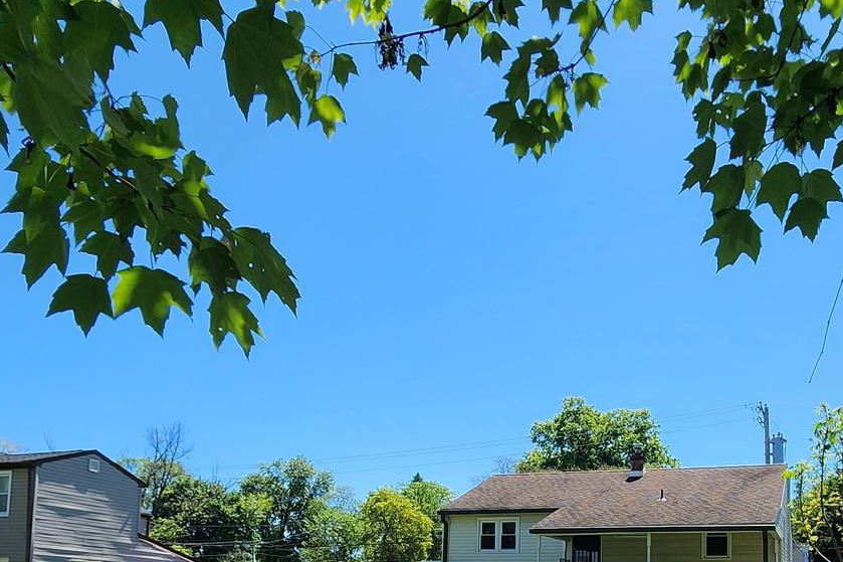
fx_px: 773
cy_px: 553
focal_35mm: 33
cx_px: 539
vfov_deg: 36.2
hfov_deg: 56.4
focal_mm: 2.2
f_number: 2.2
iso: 50
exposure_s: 1/1493
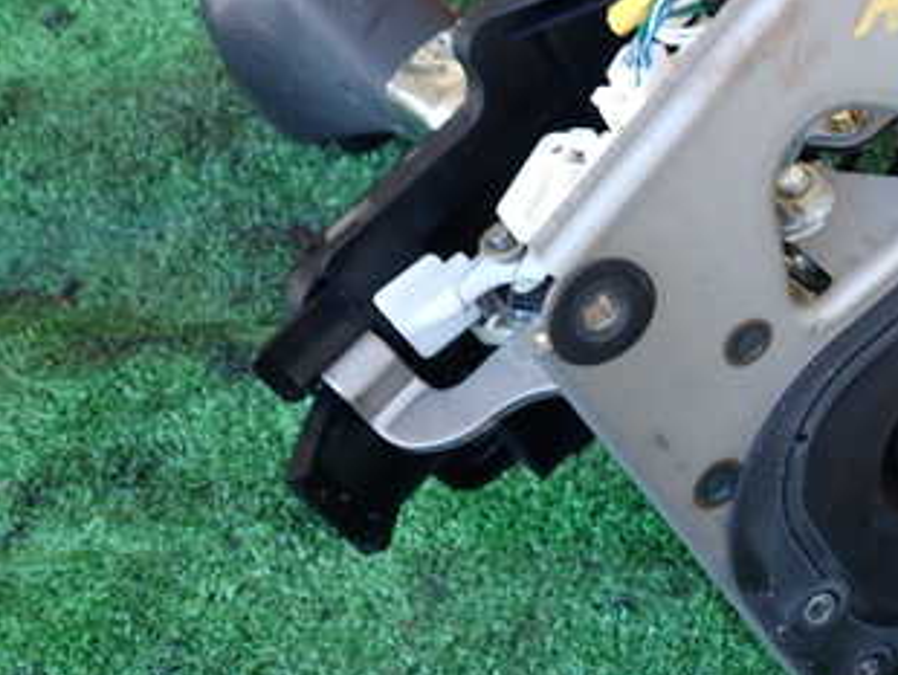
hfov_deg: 31.5
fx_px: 1506
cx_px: 820
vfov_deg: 25.2
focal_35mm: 58
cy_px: 252
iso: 160
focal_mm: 5.4
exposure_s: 1/60
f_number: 2.3
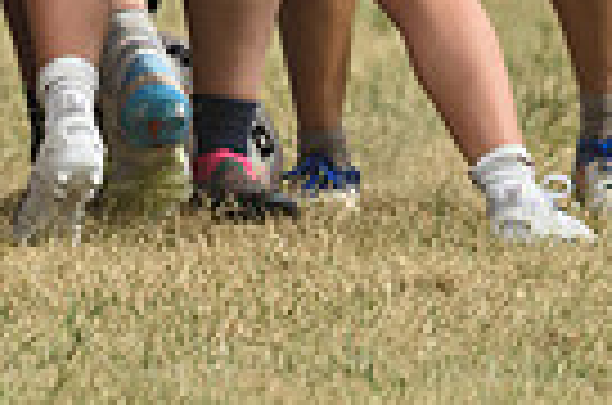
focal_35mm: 2888
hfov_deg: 0.7
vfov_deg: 0.5
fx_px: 48981
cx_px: -446
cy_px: -396
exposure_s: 1/1000
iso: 220
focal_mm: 450
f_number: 6
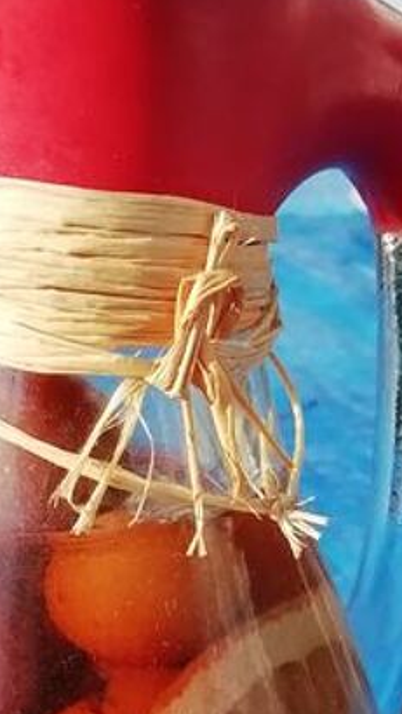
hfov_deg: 13.1
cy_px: 738
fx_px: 1741
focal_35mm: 92
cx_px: 75
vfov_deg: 22.2
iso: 50
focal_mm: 3.46
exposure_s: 1/344
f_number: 2.2
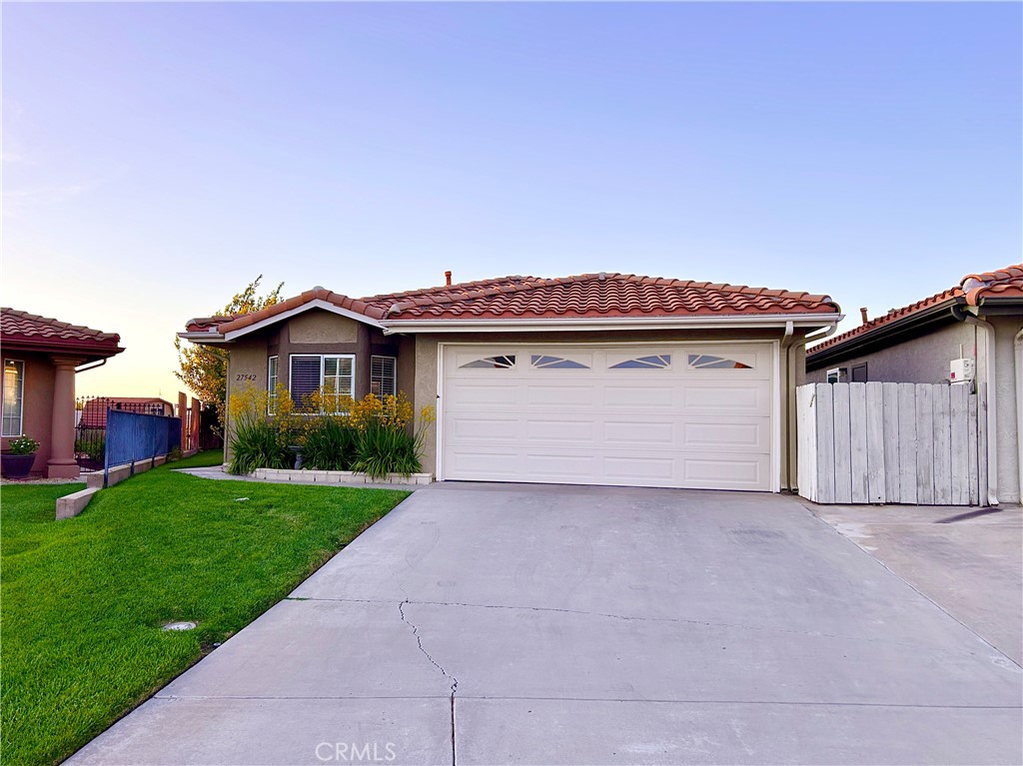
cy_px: 383
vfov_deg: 53.0
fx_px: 768
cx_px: 512
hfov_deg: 67.3
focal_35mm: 26
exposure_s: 1/1079
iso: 50
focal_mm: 5.7
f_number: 1.5
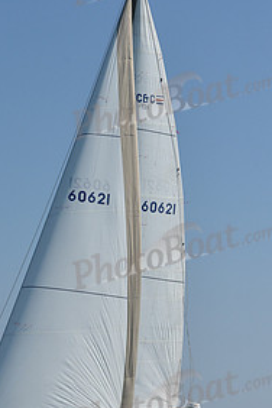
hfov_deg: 9.5
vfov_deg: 14.3
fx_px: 1632
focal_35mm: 144
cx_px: -2
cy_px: 198
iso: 250
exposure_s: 1/1600
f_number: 8
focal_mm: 70
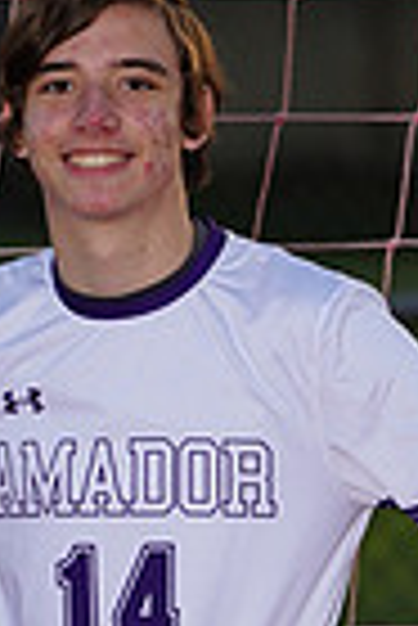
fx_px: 17025
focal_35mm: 980
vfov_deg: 2.1
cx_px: 43
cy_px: 964
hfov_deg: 1.4
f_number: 5.6
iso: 320
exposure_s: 1/250
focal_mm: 235
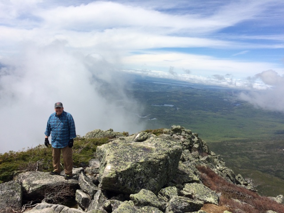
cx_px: 142
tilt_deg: -10.9
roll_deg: -5.5
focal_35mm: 29
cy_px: 106
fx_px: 238
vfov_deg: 48.2
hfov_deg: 61.7
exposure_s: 1/3731
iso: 32
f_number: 2.2
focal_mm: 4.15
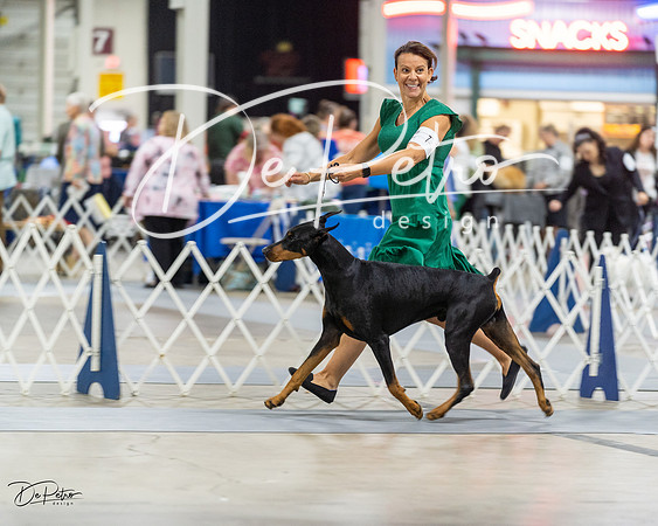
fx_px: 3223
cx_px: 329
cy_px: 263
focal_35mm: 166
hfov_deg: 11.7
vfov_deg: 9.3
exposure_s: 1/160
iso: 2500
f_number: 2.8
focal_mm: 147
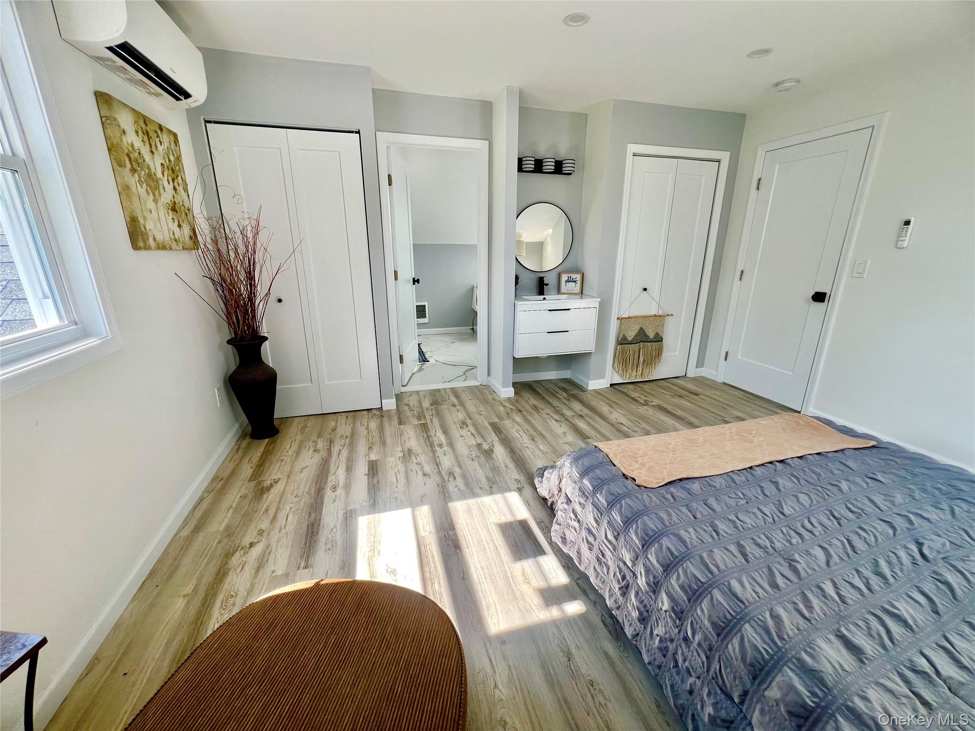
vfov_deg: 89.9
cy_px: 366
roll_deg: +0.6
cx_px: 488
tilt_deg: -16.9
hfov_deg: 106.2
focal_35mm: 13
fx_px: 366
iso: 32
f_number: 1.8
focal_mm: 1.57
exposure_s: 1/133
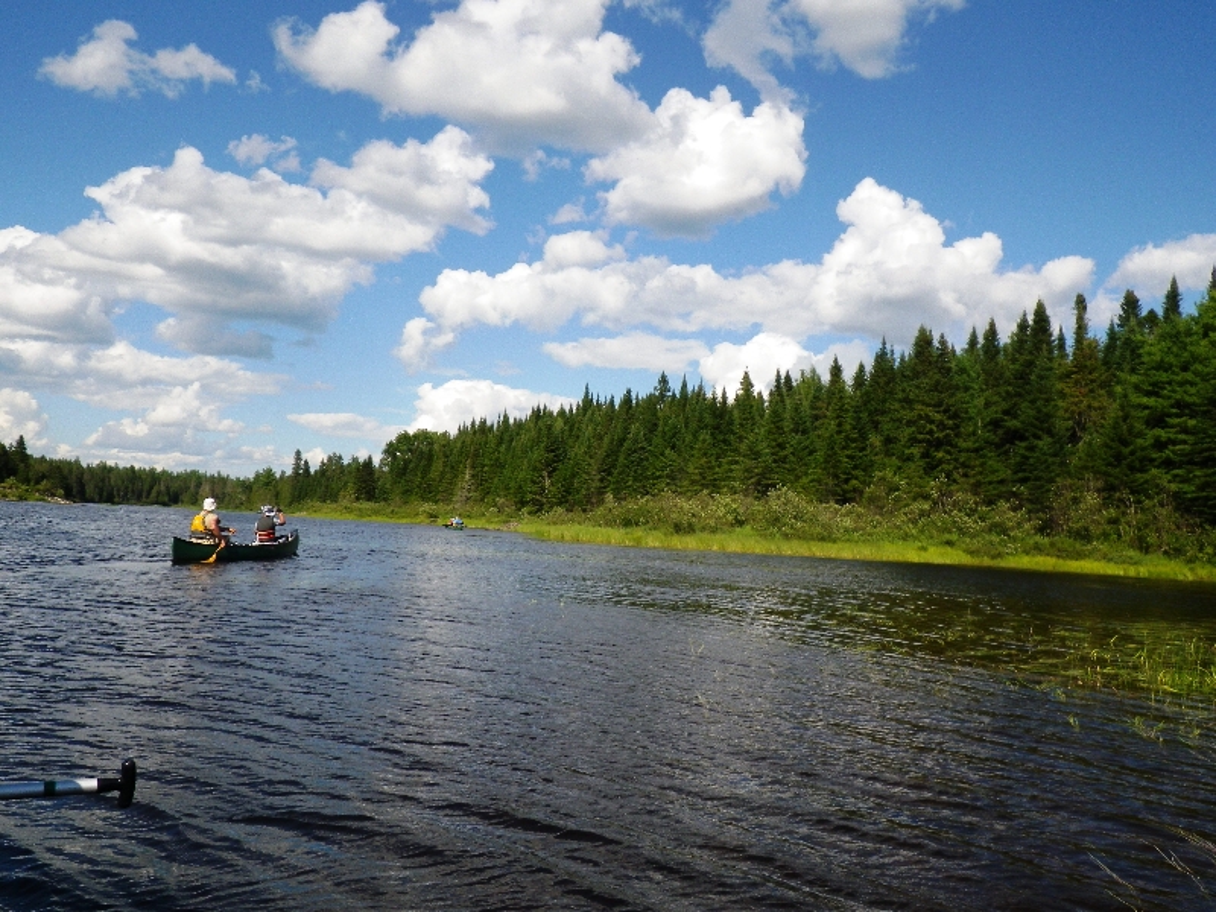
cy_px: 456
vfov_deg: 49.7
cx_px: 608
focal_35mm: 28
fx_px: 984
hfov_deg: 63.4
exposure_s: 1/800
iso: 80
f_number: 4.2
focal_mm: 5
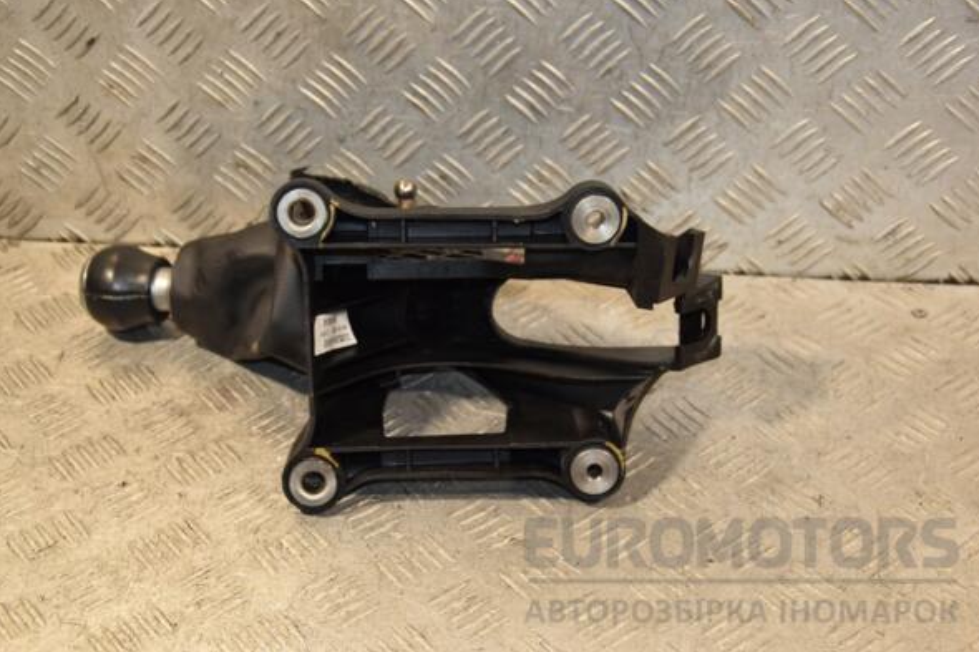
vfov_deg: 22.2
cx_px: 493
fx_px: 1658
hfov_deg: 32.9
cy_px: 322
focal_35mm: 61
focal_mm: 40
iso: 800
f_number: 4.8
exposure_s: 1/125
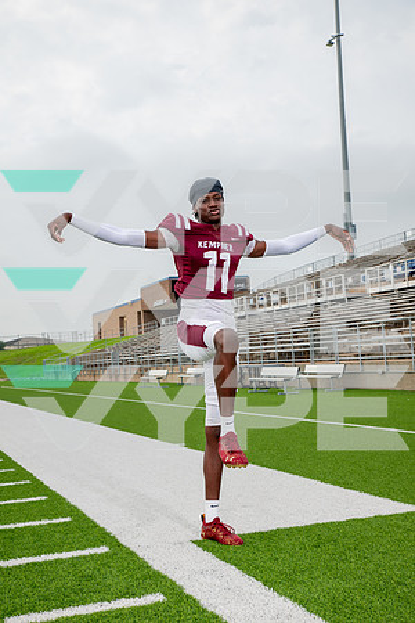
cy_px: 312
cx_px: 208
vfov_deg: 42.7
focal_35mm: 46
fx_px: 795
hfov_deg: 29.2
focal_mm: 46
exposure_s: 1/320
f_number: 7.1
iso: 125
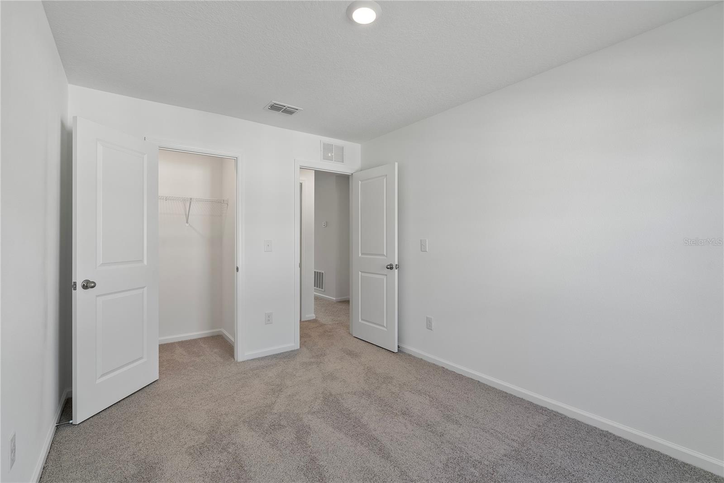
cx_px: 362
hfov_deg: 96.7
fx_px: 322
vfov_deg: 73.8
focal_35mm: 16
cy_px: 242
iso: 400
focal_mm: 16
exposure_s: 1/3
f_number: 8
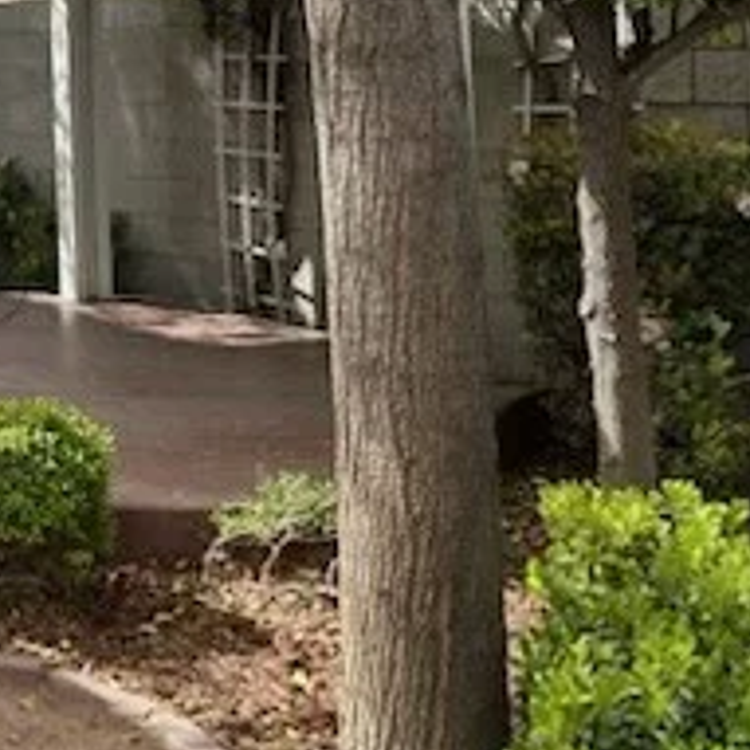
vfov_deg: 23.2
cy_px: -20
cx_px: -377
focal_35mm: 71
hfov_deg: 20.7
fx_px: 1740
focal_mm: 6.86
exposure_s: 1/1562
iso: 80
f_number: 1.78
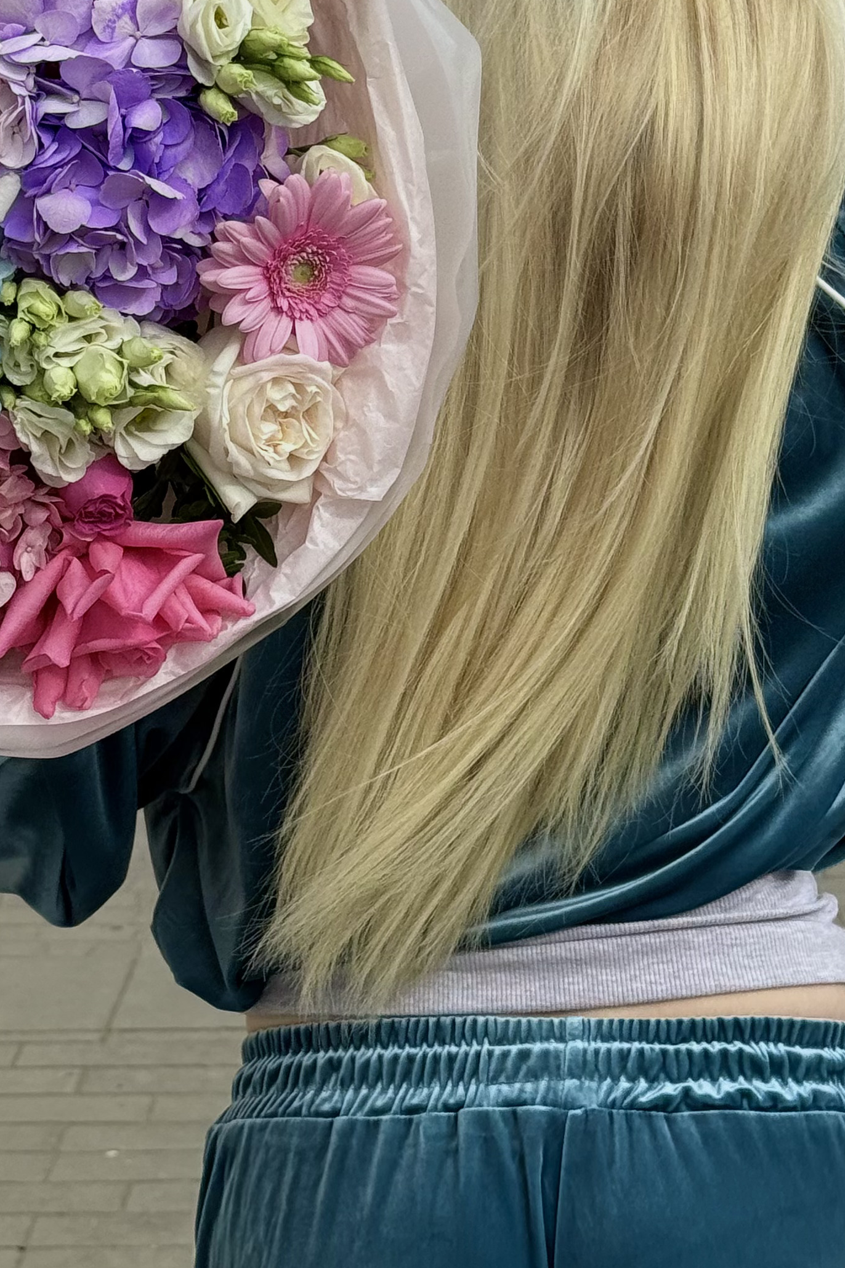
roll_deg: +1.1
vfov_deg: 23.0
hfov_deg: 15.5
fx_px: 3099
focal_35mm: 88
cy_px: 371
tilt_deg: -5.1
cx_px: 407
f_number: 1.78
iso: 64
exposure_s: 1/2865
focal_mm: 6.76
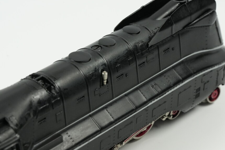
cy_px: 90
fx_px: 837
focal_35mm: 134
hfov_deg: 15.3
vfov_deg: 10.2
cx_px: 130
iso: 2500
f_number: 16
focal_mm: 90
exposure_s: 1/40
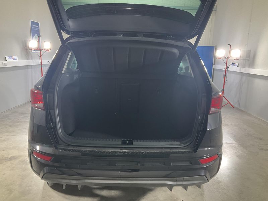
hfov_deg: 61.7
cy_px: 100
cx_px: 134
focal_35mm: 29
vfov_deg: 48.2
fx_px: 225
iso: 50
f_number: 1.8
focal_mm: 3
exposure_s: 1/50
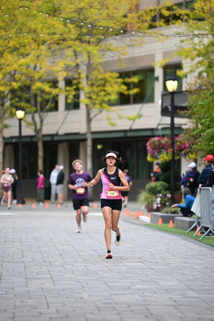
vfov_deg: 11.4
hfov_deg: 7.6
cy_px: 160
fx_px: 1604
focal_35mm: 180
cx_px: 107
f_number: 2.8
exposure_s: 1/2000
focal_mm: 180
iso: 640
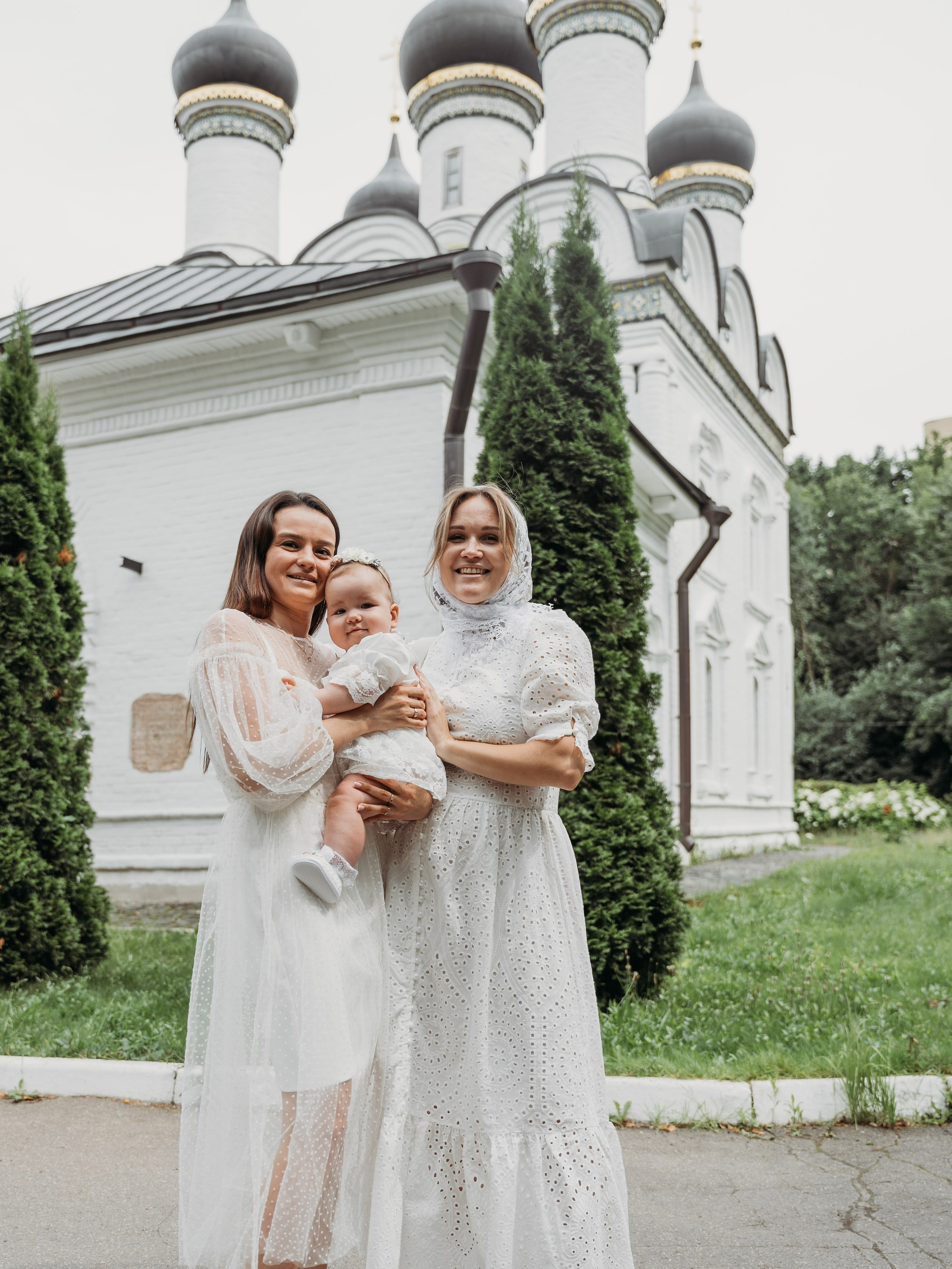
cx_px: 397
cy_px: 718
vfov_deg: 50.0
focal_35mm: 37
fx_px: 1357
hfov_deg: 38.6
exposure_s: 1/640
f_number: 2.8
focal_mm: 28.9
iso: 50
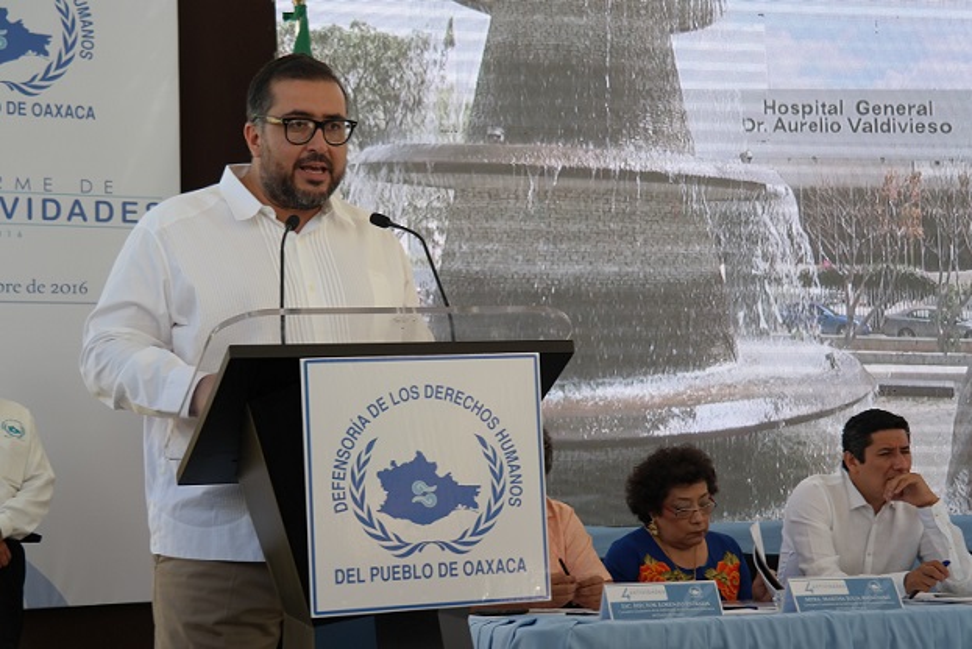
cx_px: 486
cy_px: 324
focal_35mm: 84
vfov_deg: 16.3
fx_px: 2269
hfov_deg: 24.2
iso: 200
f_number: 5.6
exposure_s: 1/125
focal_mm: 55
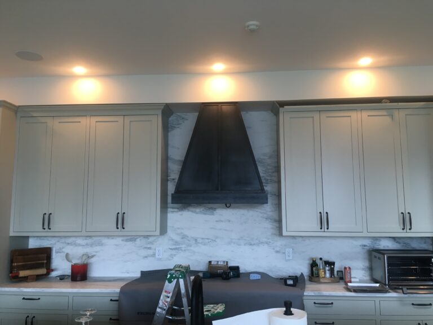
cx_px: 216
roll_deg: -0.5
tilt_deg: +6.3
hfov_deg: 61.7
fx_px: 363
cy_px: 162
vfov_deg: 48.2
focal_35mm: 29
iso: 25
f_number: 2.2
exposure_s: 1/30
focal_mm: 4.15
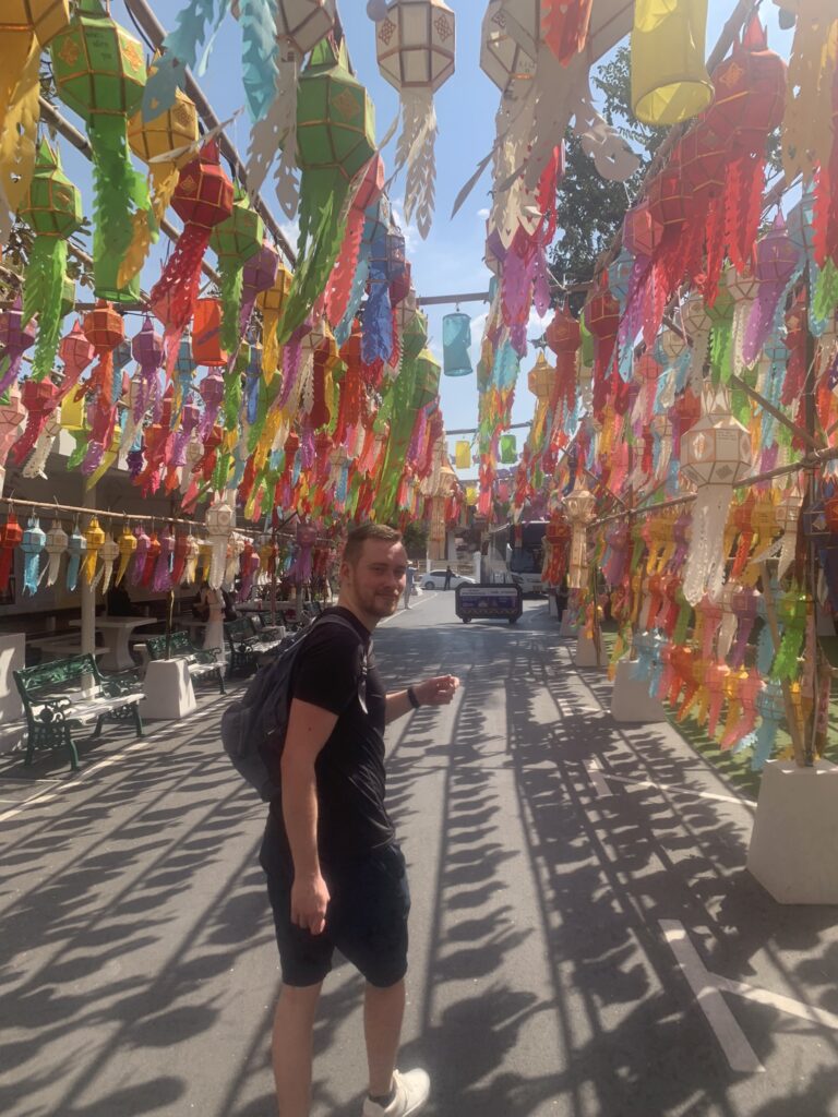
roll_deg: +0.7
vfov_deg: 67.3
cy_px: 558
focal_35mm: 26
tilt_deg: +0.8
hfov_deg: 53.1
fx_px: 839
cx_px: 419
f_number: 1.8
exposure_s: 1/1468
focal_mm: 4.25
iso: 25
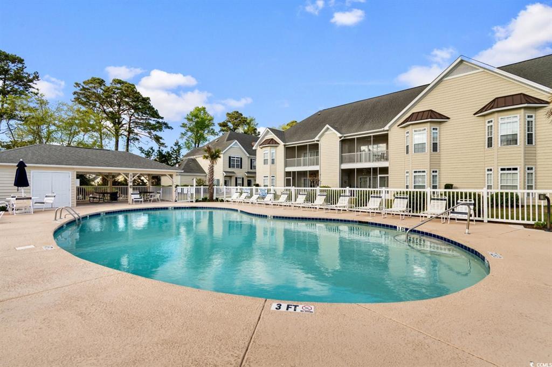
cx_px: 276
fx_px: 230
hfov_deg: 100.4
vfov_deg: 77.3
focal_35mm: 15
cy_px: 184
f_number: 5.6
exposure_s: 1/125
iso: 100
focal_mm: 10
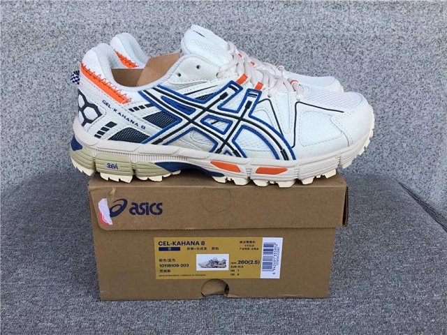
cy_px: 168
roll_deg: -0.2
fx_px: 400
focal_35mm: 31
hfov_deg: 58.4
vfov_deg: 45.4
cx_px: 224
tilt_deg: -22.0
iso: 25
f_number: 2.4
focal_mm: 3.3
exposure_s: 1/317
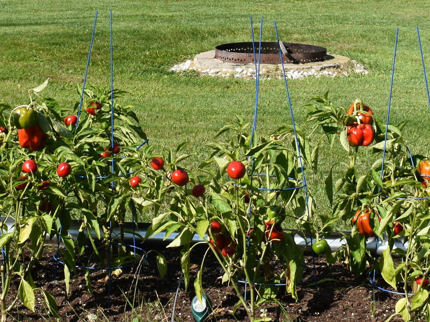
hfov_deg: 17.8
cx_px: 220
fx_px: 1372
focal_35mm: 110
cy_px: 95
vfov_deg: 13.4
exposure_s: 1/320
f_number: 8
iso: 100
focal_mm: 25
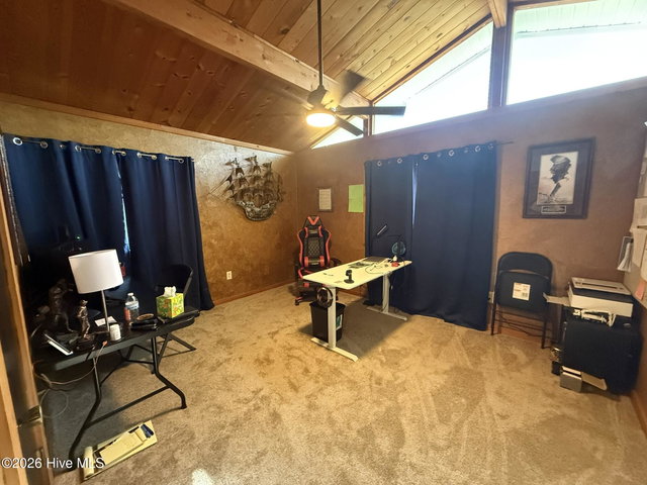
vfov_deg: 85.7
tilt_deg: -7.6
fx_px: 262
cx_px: 324
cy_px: 242
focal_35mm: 14
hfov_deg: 102.1
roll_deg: +1.0
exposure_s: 1/60
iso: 1000
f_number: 2.2
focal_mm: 2.22
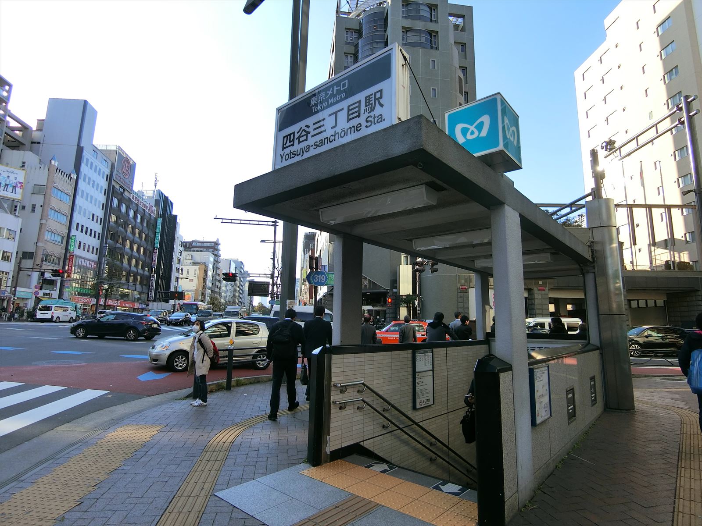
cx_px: 351
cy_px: 263
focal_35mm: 19
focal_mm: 4.06
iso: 80
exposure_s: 1/640
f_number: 2.7
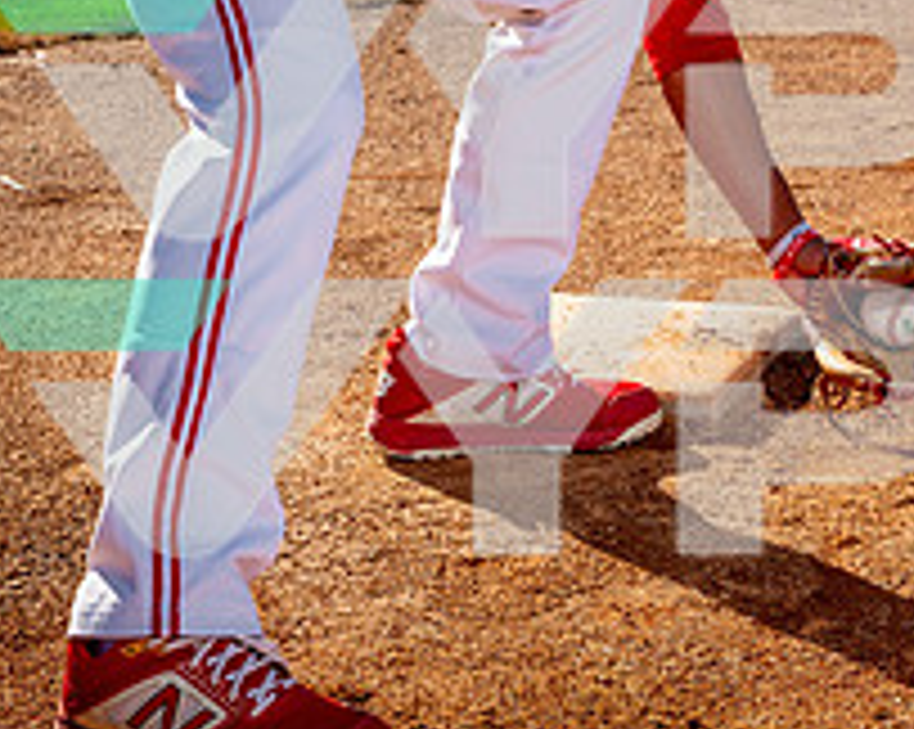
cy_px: 104
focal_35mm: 104
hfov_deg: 18.4
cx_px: 635
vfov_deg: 14.7
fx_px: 2811
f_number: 6.3
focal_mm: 50
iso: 100
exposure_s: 1/320
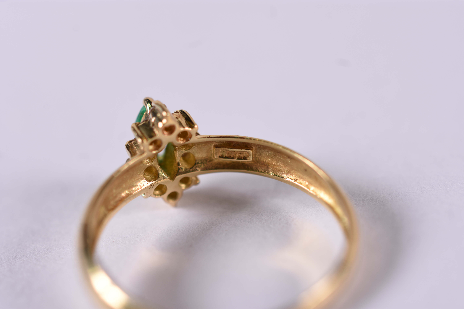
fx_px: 773
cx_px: 232
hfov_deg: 33.4
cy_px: 154
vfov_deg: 22.6
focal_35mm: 60
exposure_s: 1/60
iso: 160
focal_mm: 40
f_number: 7.1
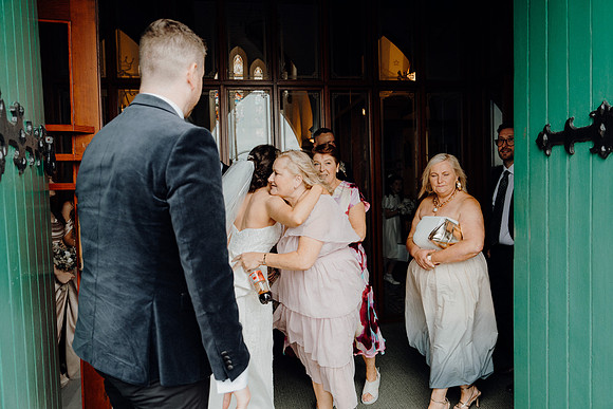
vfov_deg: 49.6
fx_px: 443
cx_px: 306
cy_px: 204
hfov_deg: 69.4
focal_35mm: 26
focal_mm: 26
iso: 400
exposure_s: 1/200
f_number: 3.5
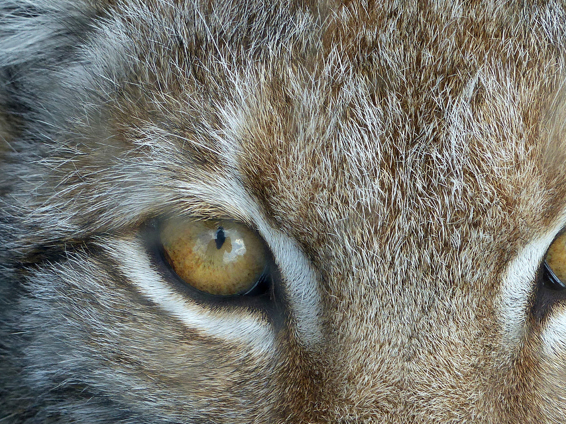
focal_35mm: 153
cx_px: 380
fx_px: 2502
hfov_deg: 12.9
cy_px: 323
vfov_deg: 9.7
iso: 100
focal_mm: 16
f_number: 4
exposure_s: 1/160
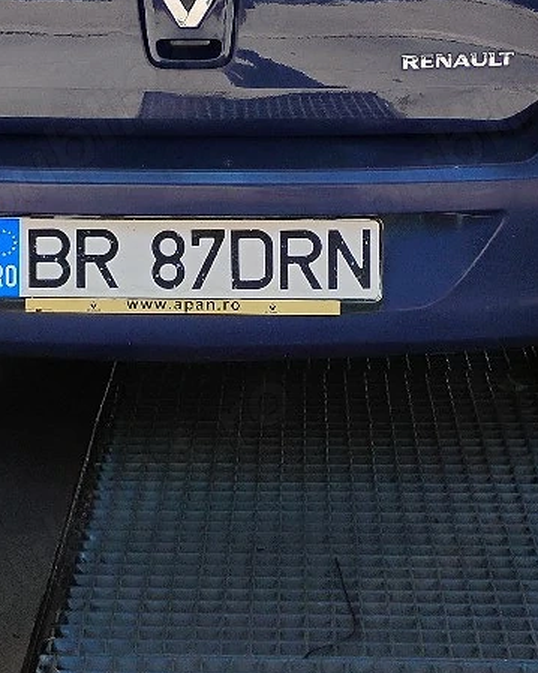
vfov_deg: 23.3
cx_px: 228
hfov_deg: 18.9
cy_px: 165
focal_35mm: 81
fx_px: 1613
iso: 100
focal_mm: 4.26
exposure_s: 1/588
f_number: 1.8
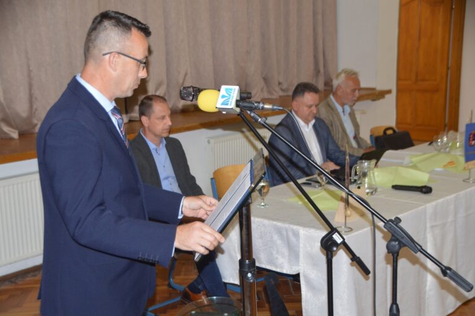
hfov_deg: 35.1
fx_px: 752
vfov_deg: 23.7
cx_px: 238
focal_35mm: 57
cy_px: 158
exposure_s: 1/60
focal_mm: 38
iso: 640
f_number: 4.2
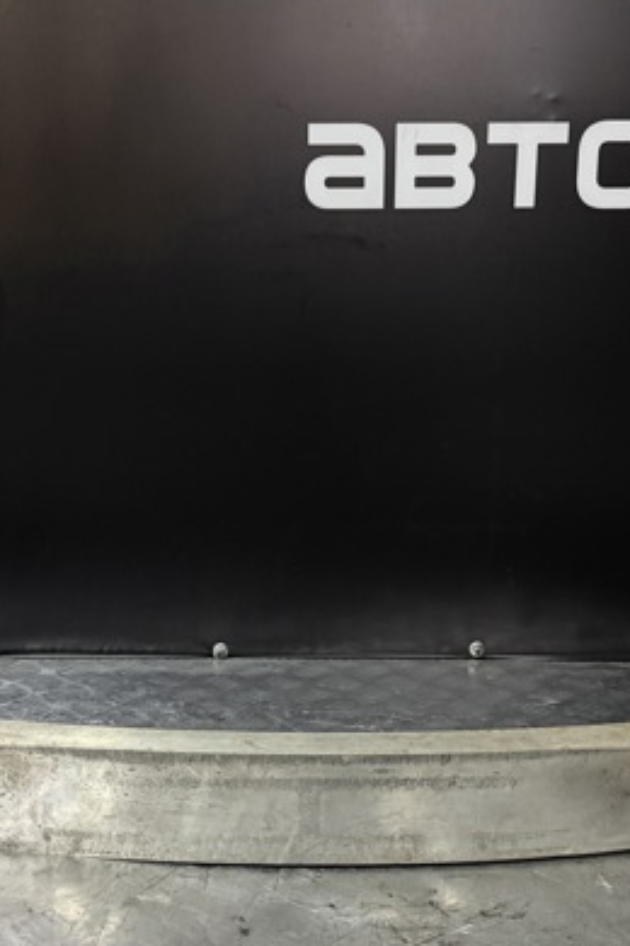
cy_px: 558
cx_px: 313
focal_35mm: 41
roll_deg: -0.2
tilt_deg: -14.9
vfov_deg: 47.2
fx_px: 1076
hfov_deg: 32.6
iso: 400
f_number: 1.78
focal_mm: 6.76
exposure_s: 1/60
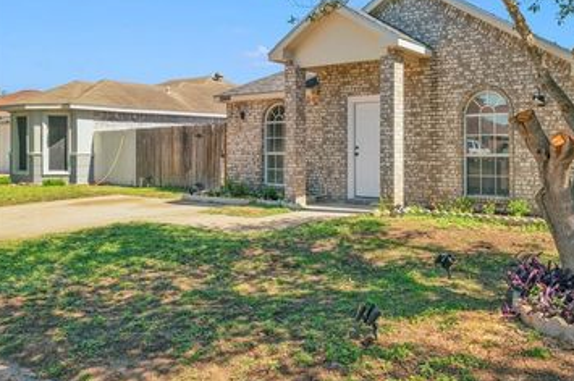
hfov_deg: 57.6
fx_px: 505
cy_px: 146
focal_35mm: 32
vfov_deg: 41.1
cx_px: 395
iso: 200
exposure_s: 1/100
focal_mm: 22.5
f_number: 10
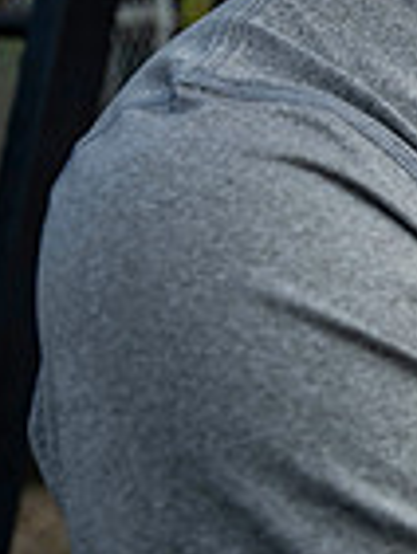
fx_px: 1524
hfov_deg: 13.0
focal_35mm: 95
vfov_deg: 19.4
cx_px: 897
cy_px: -116
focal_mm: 24
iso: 125
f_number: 2.8
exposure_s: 1/1250
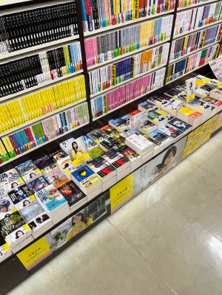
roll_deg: +2.4
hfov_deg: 53.1
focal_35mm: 26
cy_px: 148
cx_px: 111
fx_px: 222
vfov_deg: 67.3
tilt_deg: -42.3
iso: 100
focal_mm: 5.1
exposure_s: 1/100
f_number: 1.6
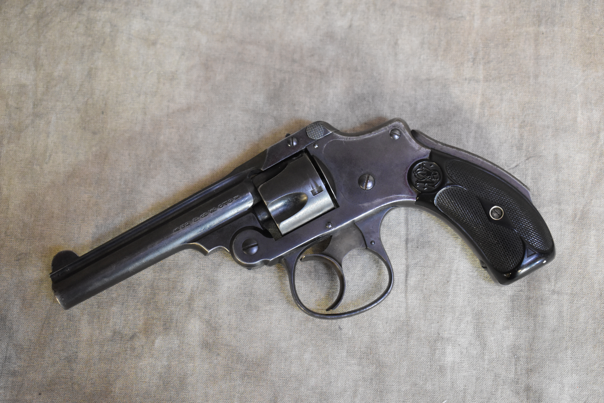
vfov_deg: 22.6
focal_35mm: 60
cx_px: 302
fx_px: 1007
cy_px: 202
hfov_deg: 33.4
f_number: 4.8
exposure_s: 1/20
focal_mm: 40
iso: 3200
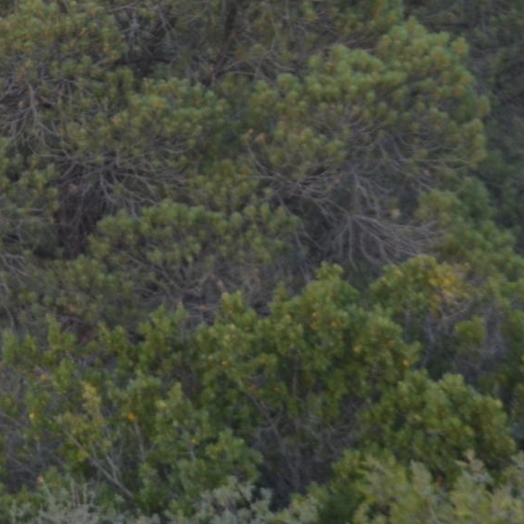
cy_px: 11
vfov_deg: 7.2
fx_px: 4127
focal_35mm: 241
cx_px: -30
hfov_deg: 7.2
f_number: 5
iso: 220
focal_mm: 36
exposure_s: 1/125
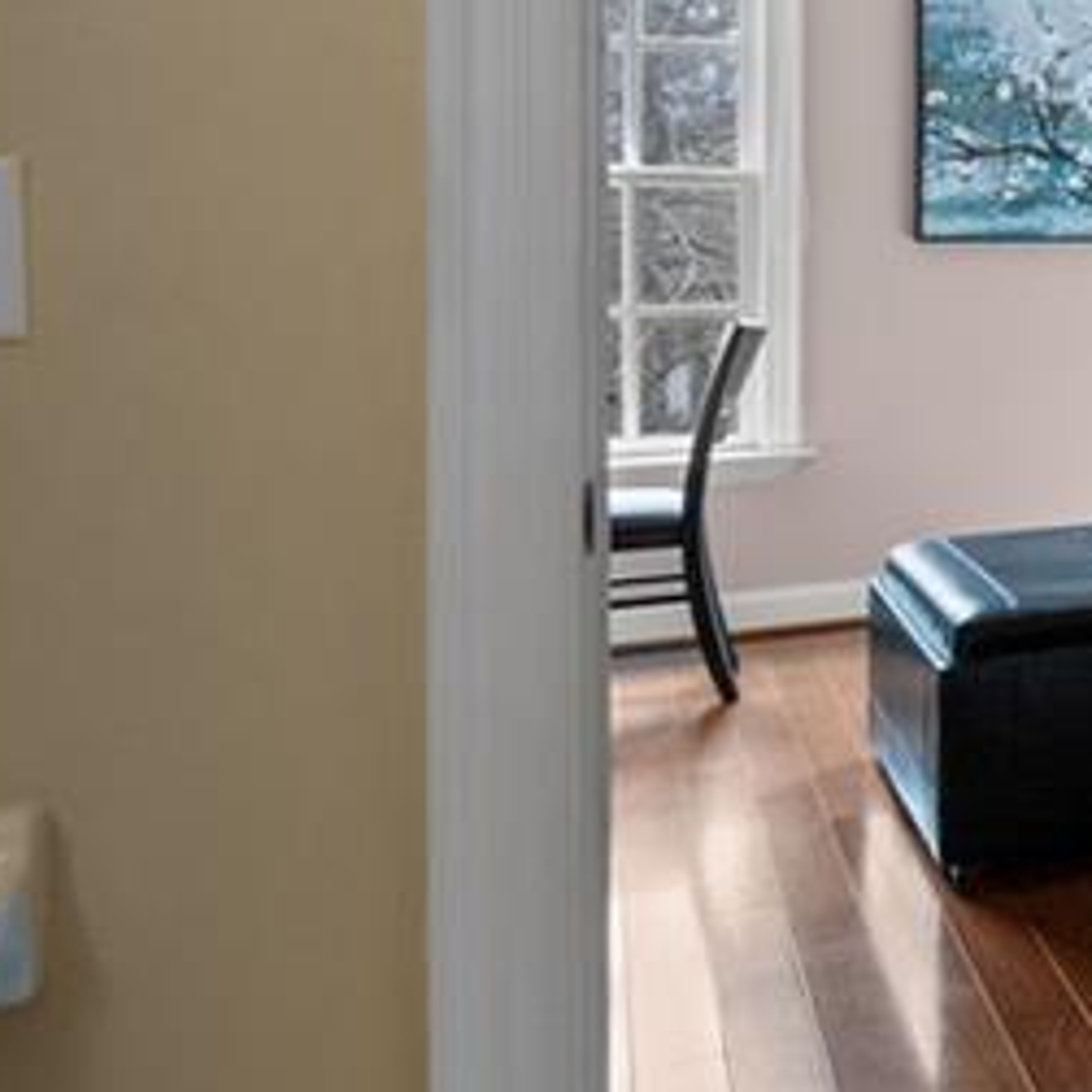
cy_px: 218
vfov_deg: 31.9
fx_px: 1856
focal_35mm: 52
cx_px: 2167
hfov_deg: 19.3
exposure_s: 1/80
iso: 400
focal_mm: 15
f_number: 7.1
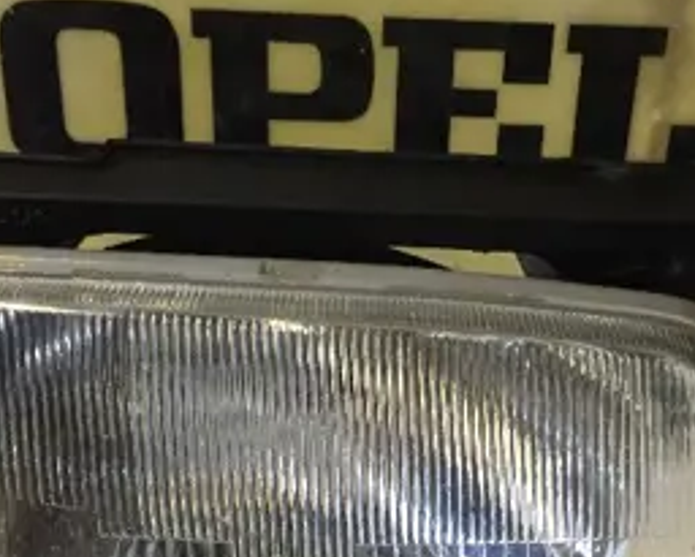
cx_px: 396
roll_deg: -4.1
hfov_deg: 35.3
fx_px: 1091
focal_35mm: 53
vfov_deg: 28.2
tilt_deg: -35.2
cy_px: 413
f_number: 2.2
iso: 250
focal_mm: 4.15
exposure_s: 1/33
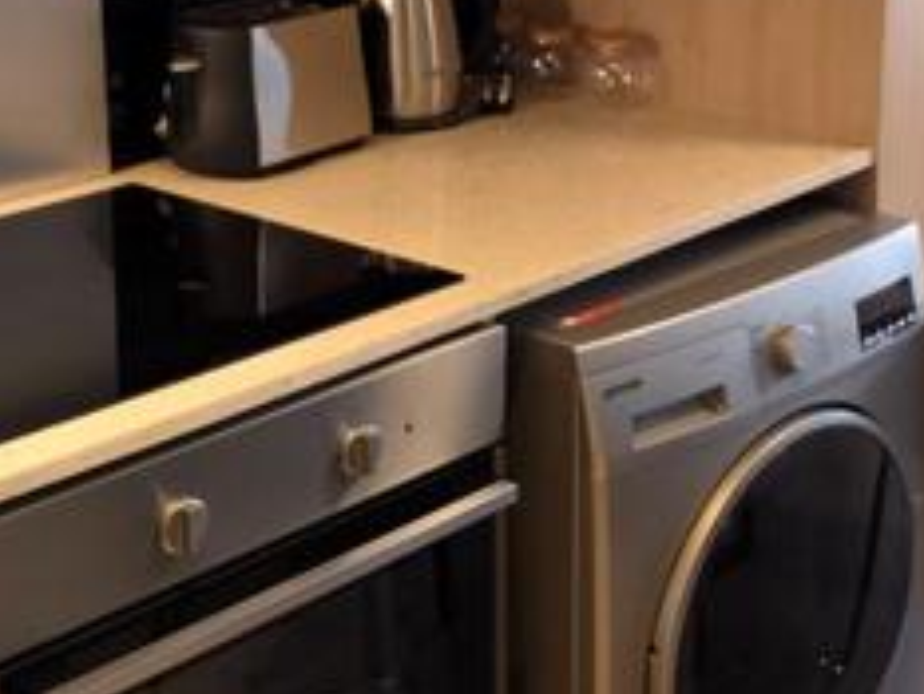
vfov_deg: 18.5
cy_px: 119
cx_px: 750
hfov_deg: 24.3
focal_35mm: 79
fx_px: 2110
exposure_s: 1/100
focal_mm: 6.3
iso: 400
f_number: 1.7
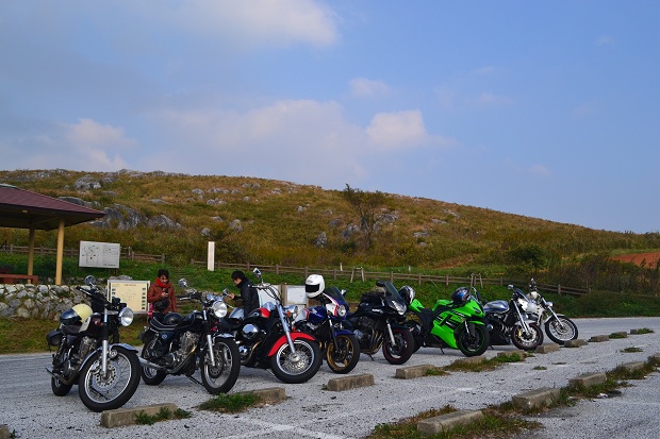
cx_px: 330
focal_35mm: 30
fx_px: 550
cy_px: 220
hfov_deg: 61.9
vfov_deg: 43.6
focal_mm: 20
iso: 400
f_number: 11
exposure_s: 1/400
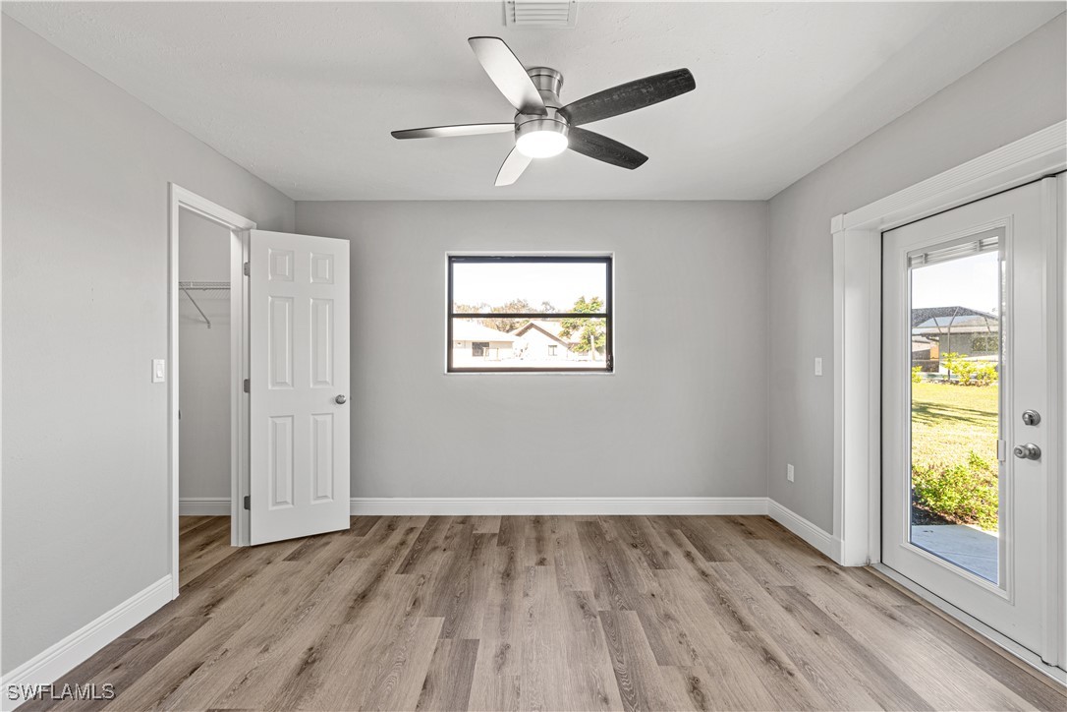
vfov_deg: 77.3
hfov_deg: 100.4
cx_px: 534
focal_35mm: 15
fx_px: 445
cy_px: 356
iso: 100
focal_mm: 10
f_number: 8
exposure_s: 1/1.25
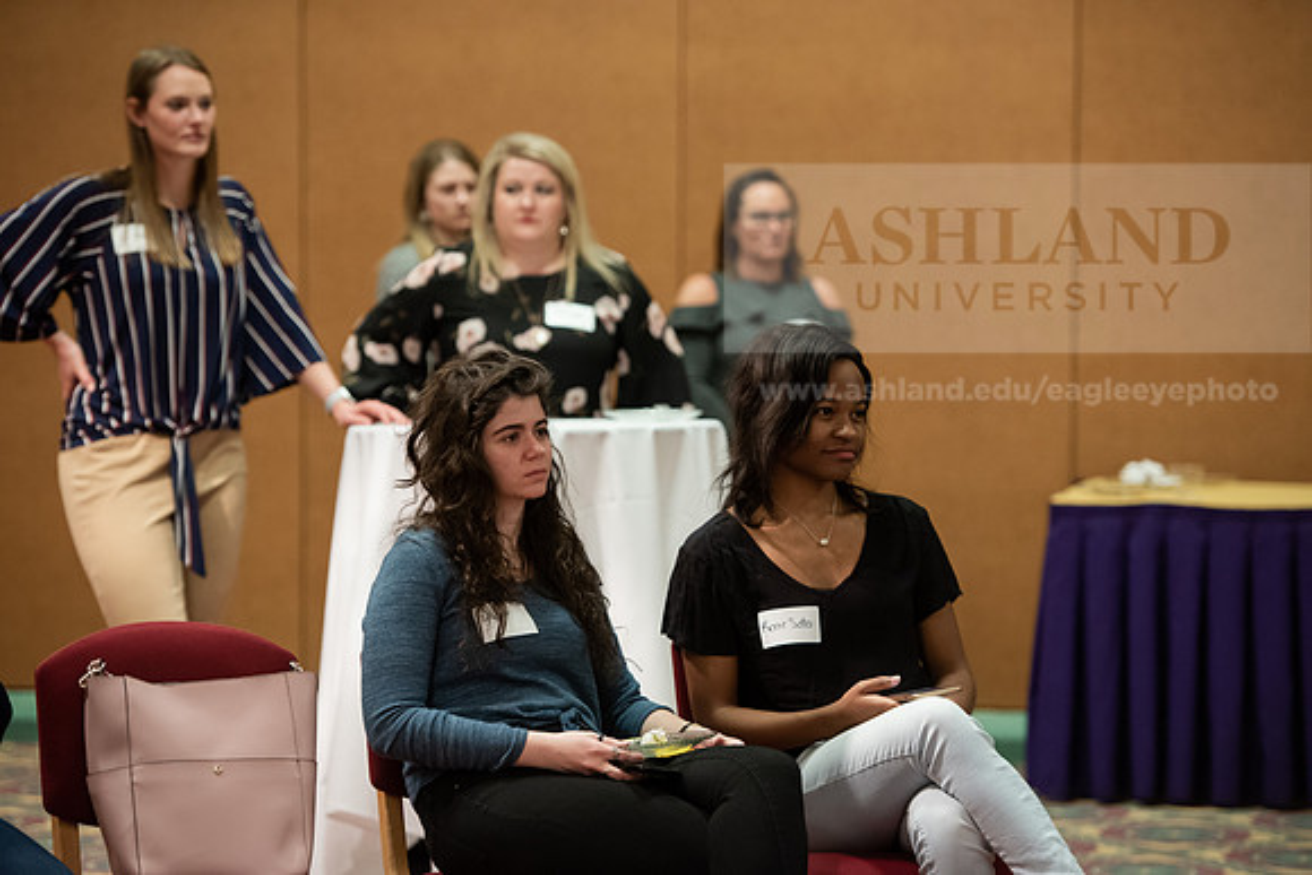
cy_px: 438
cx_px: 656
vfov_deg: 11.0
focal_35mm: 125
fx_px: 4556
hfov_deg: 16.4
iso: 3200
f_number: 3.2
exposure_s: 1/200
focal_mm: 125
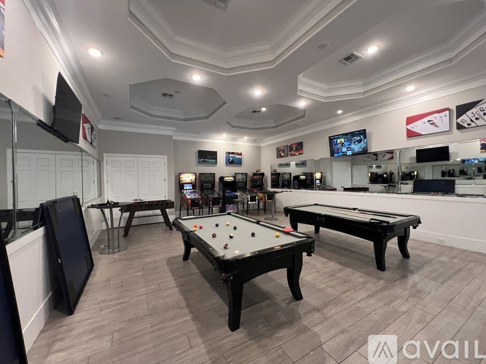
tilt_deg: -1.2
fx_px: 182
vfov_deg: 89.9
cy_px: 182
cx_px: 243
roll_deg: +0.8
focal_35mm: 13
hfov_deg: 106.2
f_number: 1.8
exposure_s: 1/60
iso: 400
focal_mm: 1.57
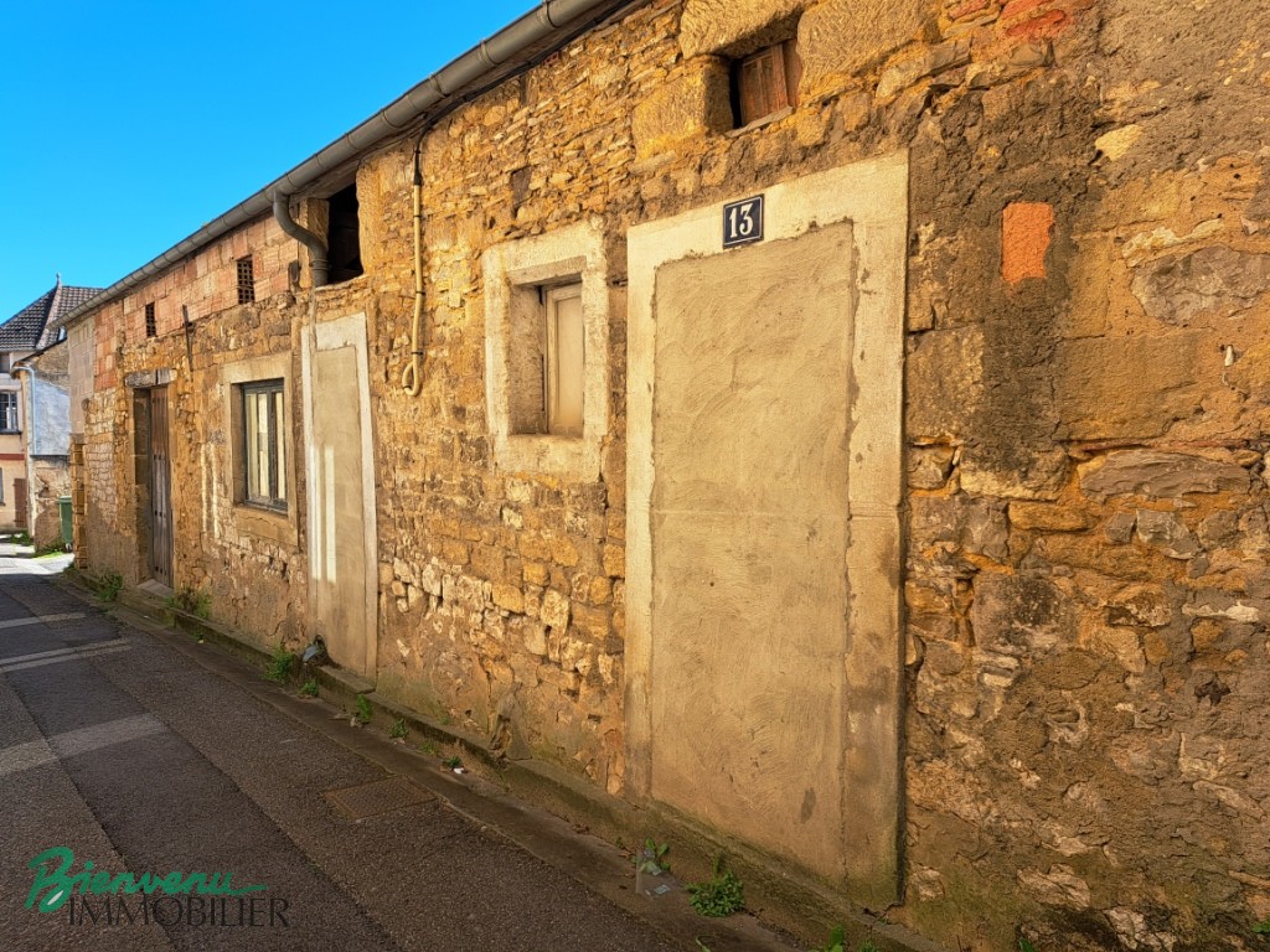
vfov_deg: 56.8
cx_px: 635
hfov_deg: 71.6
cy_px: 476
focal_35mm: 24
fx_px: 881
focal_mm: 5.23
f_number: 1.8
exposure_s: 1/521
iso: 50
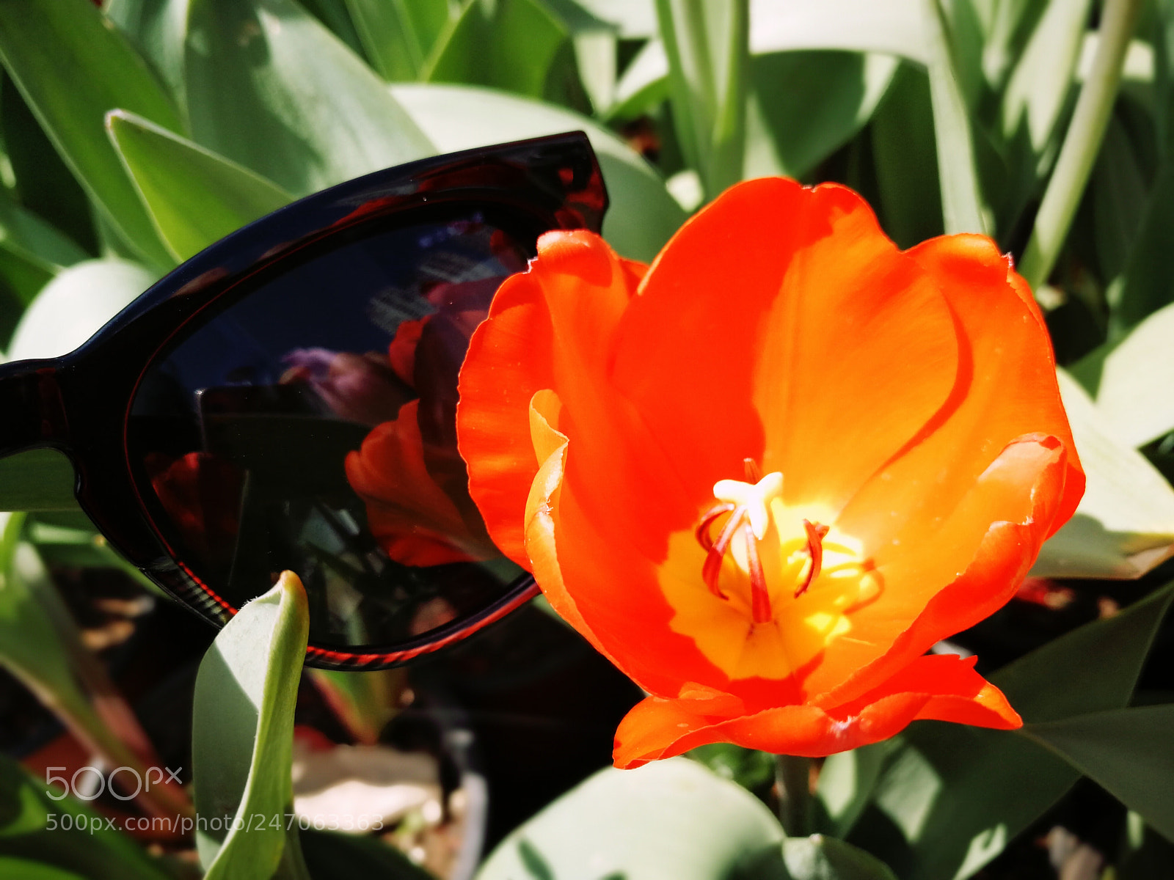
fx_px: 916
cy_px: 440
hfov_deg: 65.3
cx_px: 587
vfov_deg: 51.4
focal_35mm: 27
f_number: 4
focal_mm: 3.95
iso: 80
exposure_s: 1/900
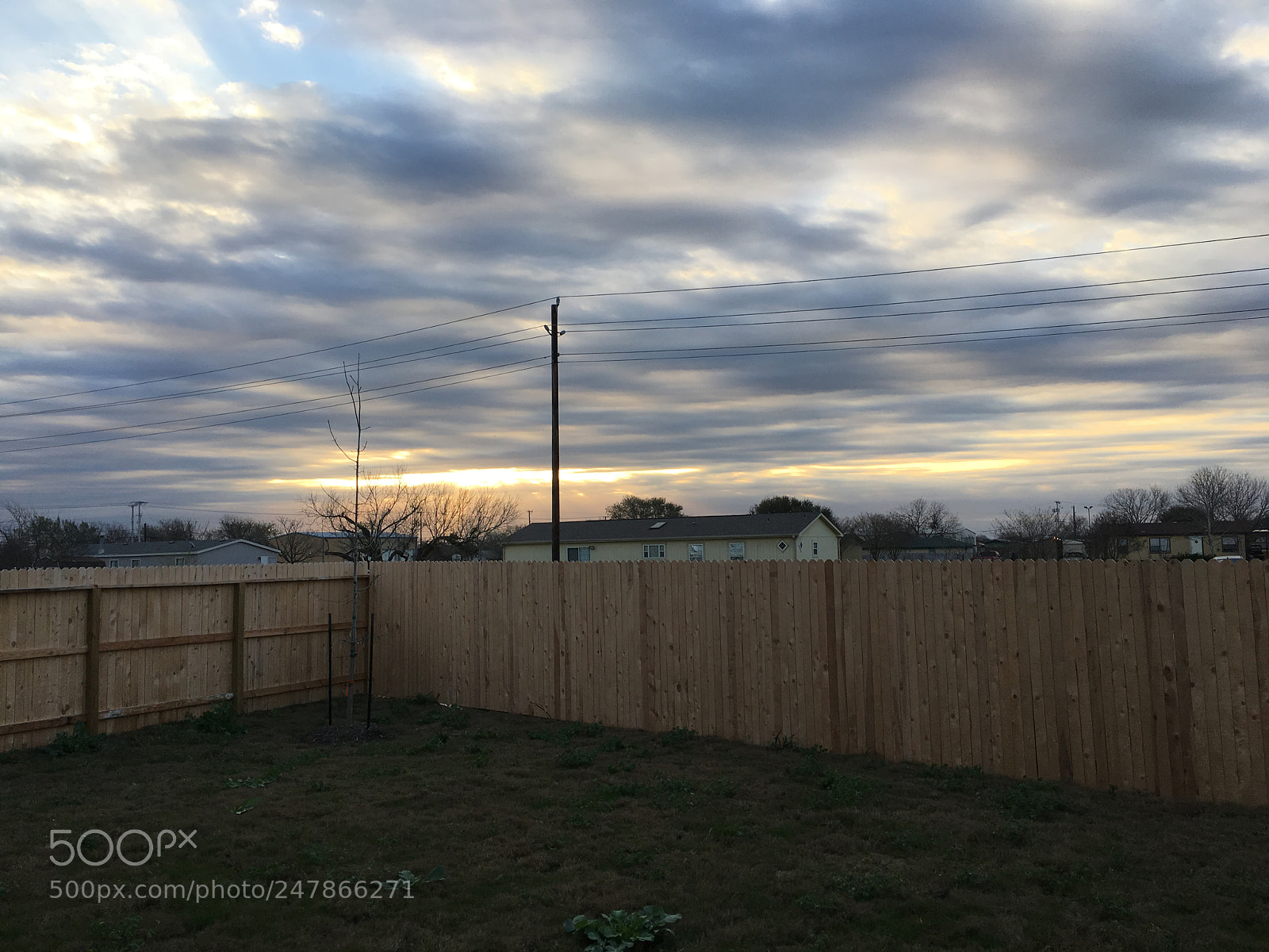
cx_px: 634
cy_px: 476
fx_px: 1063
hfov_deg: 61.7
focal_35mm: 29
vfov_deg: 48.2
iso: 25
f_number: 2.2
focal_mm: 4.15
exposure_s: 1/442
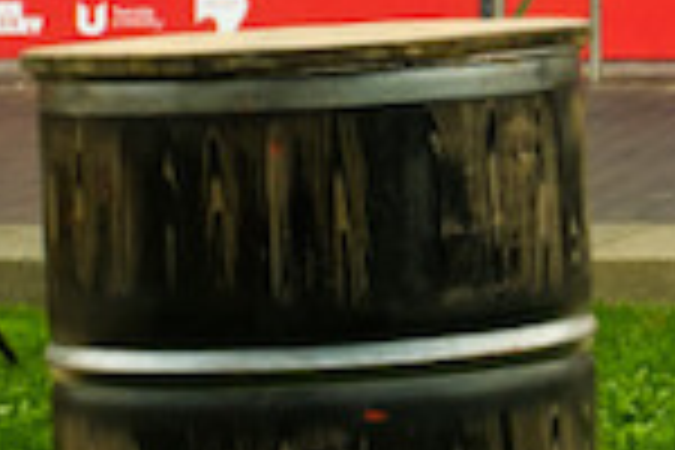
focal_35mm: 312
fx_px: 5850
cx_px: 1098
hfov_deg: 6.5
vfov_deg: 4.4
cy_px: -385
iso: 800
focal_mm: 26
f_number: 10
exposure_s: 1/250
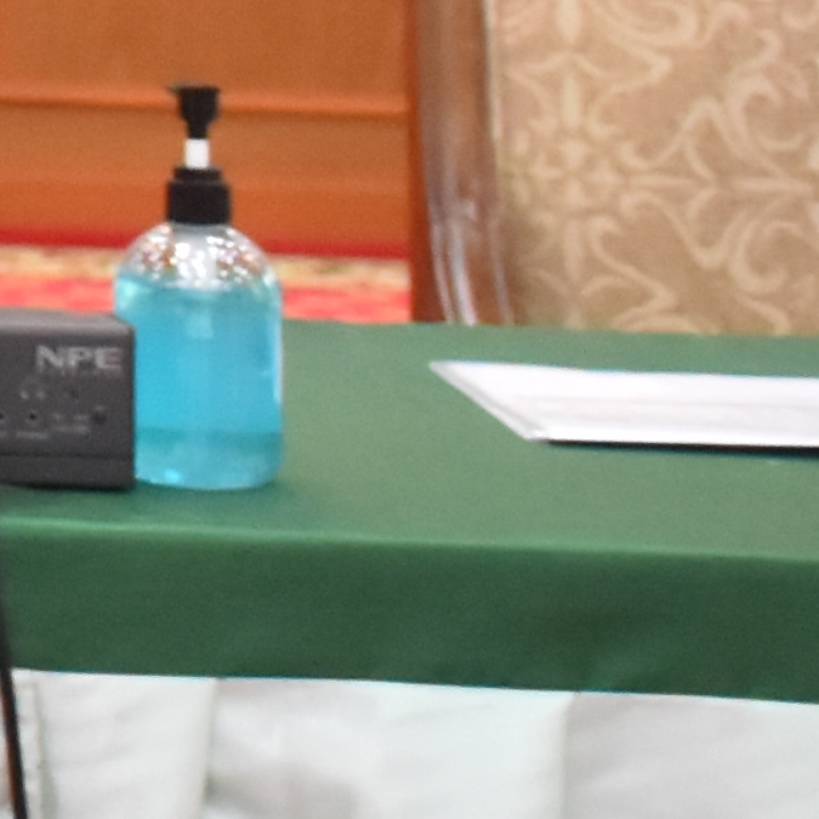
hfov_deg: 4.7
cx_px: -2366
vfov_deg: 5.0
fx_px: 9101
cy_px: -996
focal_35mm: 340
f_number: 5.6
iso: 1600
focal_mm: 30
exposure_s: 1/125
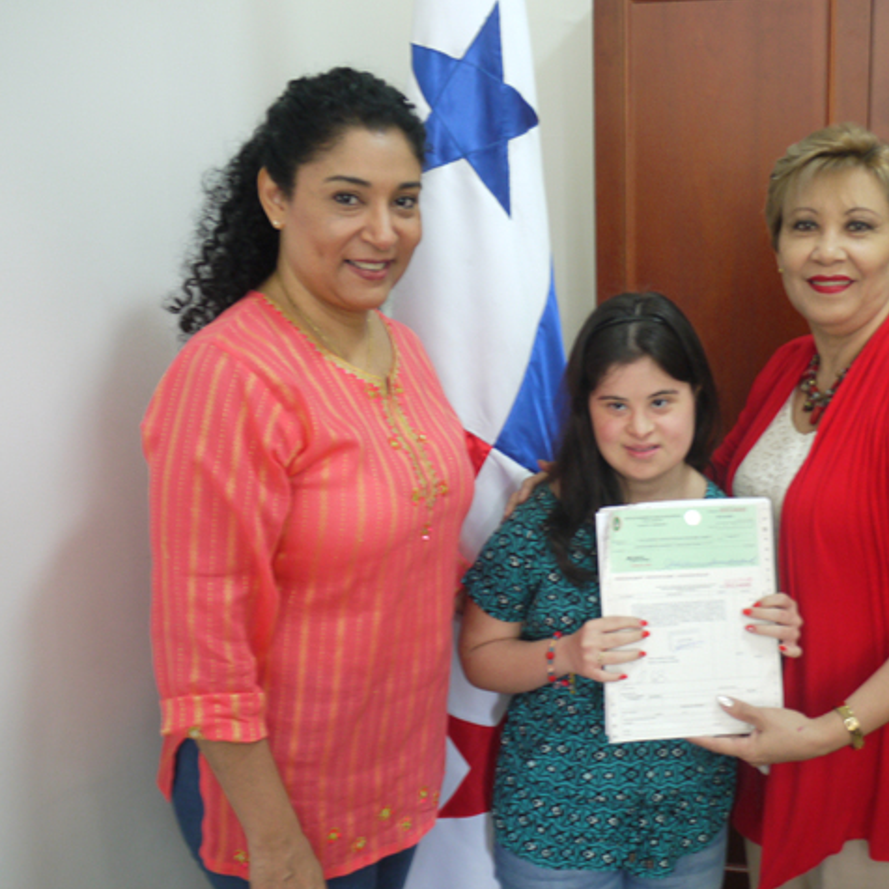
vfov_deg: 43.9
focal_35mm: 38
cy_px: 443
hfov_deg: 43.3
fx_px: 1104
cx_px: 581
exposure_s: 1/8
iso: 400
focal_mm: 16
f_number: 3.7
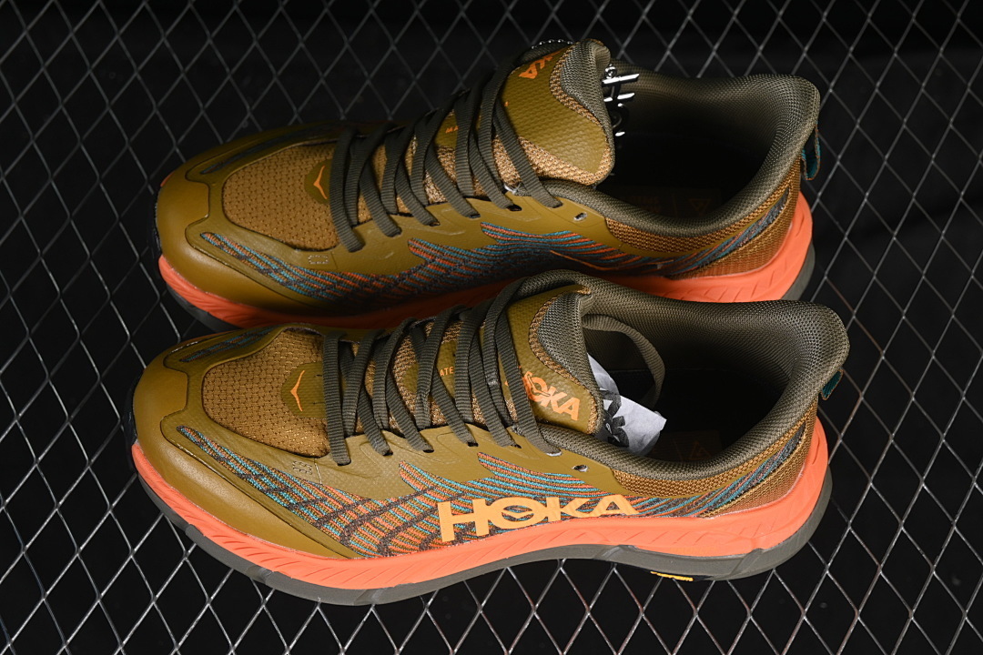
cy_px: 328
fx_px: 2048
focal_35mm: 75
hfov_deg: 27.0
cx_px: 492
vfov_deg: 18.2
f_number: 7.1
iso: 160
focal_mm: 50
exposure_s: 1/60
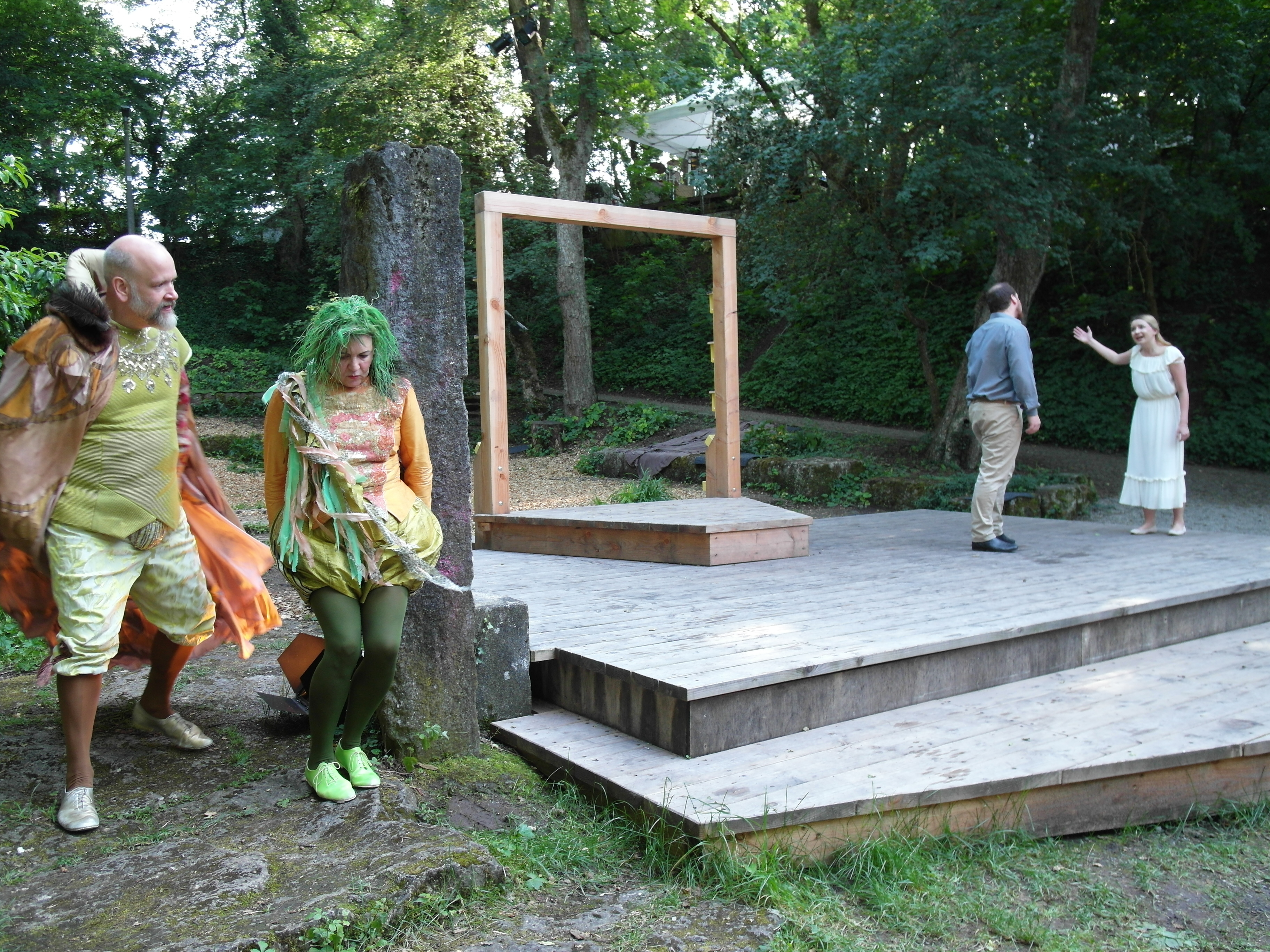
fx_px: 1101
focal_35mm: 30
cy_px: 476
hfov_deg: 60.0
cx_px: 635
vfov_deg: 46.8
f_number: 2.7
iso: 120
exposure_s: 1/45
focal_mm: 6.5
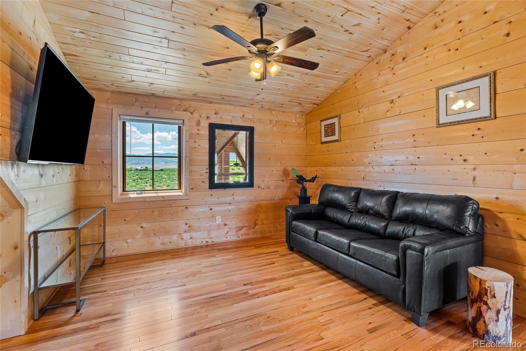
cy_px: 176
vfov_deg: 73.7
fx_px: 234
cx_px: 263
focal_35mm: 16
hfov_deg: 96.7
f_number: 8
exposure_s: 1.6
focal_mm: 16
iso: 100
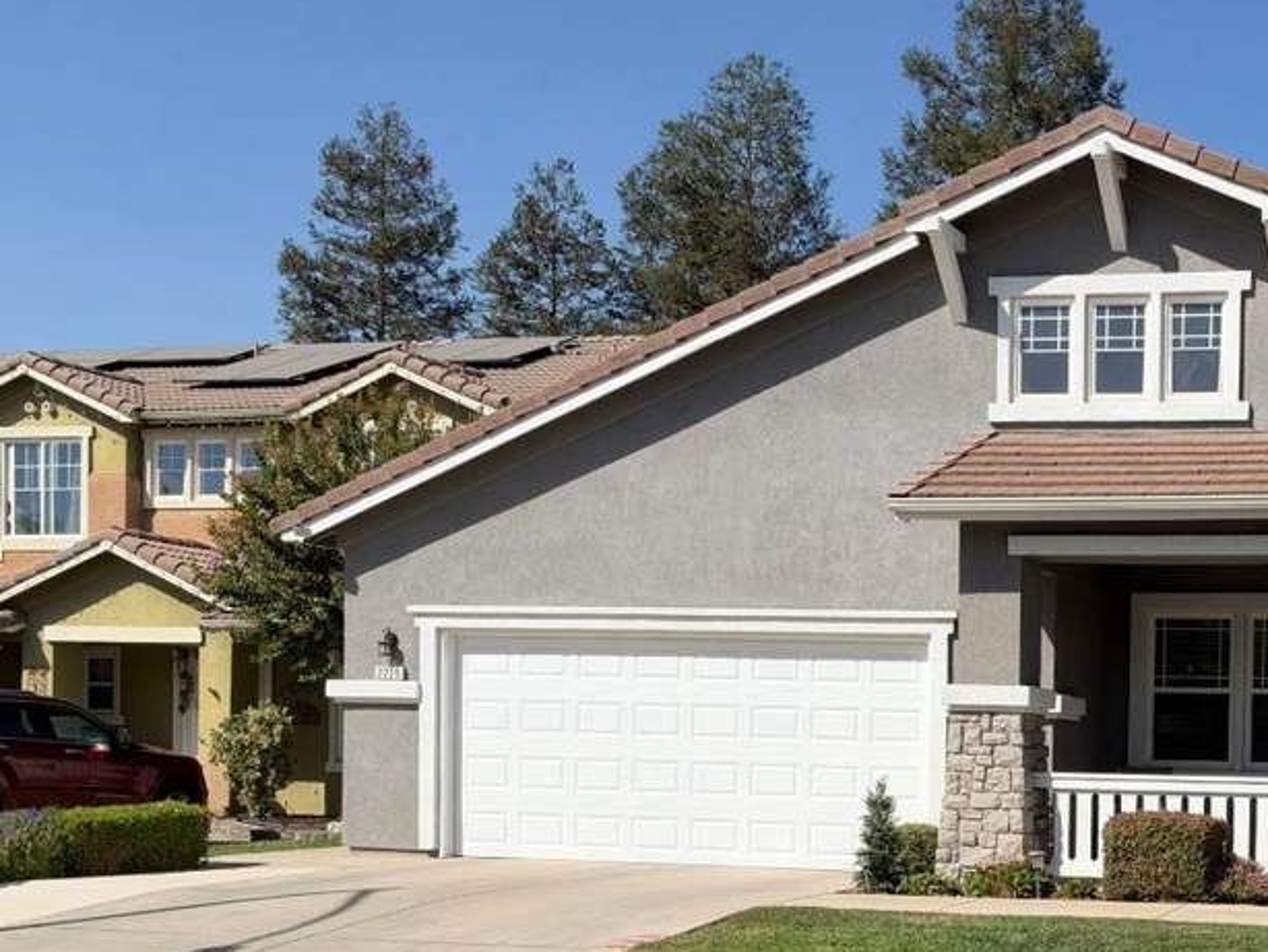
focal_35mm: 50
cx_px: 1239
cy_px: 828
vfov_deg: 28.2
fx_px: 1832
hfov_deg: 35.0
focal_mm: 6.93
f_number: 4
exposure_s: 1/917
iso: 64
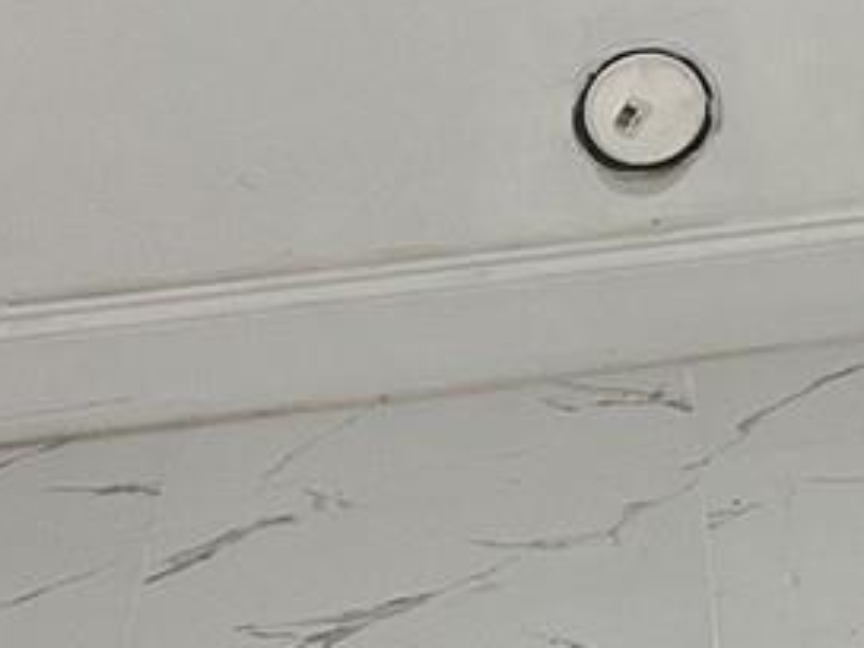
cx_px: 1969
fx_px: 3519
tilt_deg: -11.3
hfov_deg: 11.8
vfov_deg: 10.2
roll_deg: -0.7
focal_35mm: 141
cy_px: -292
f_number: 1.78
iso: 200
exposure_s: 1/120
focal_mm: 6.86
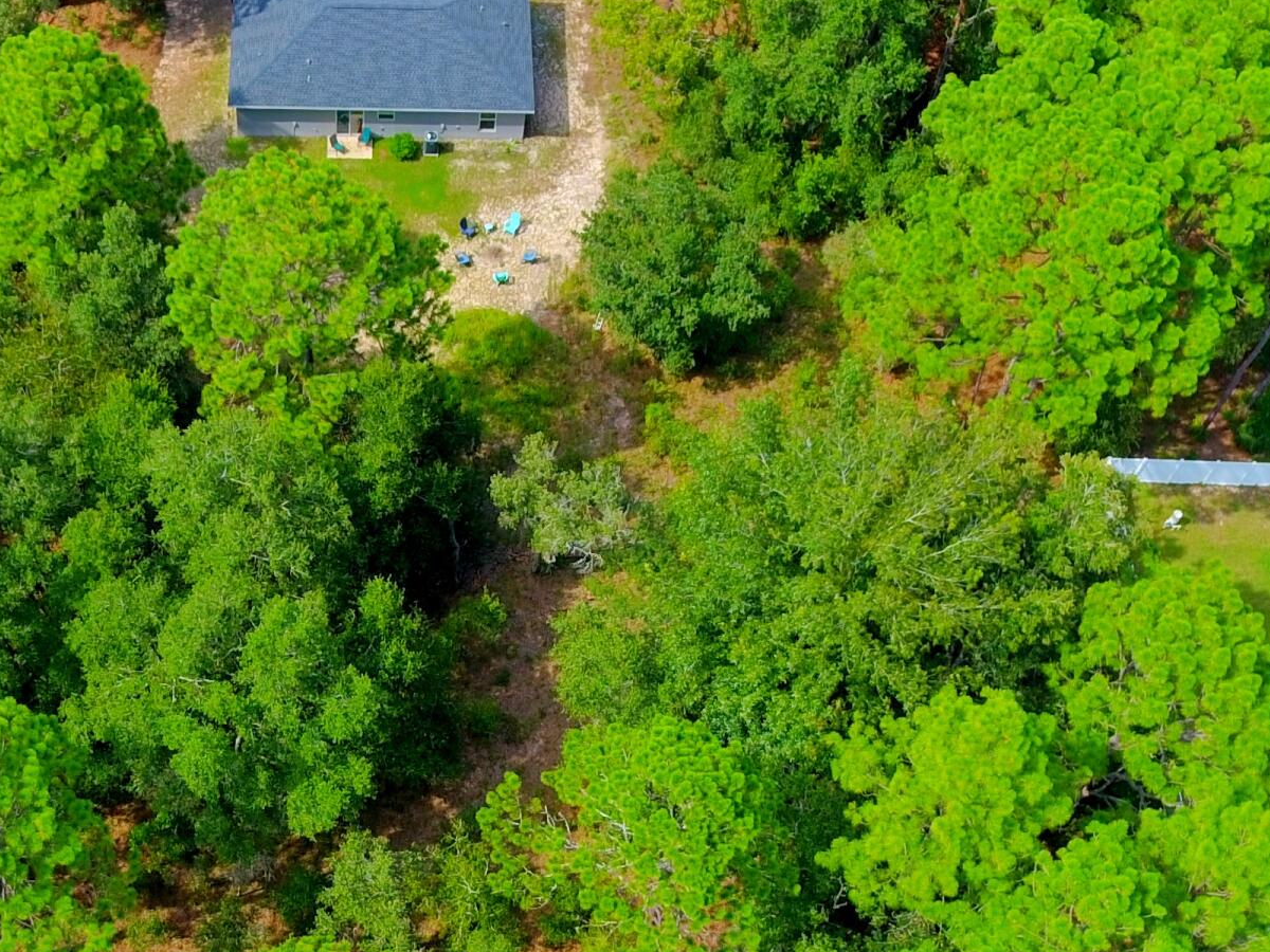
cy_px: 696
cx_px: 401
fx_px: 1834
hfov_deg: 37.7
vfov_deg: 28.7
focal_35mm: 50
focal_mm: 3.61
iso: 100
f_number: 2.8
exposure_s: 1/174
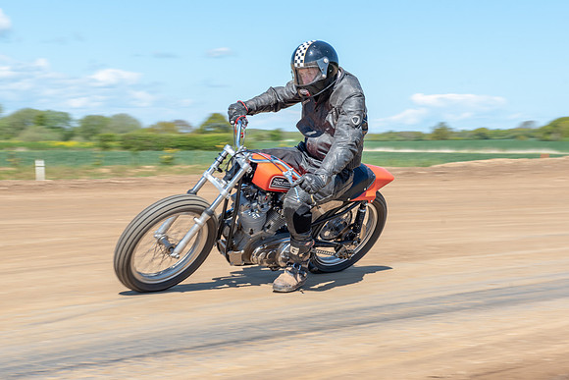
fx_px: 1280
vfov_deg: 16.9
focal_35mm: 81
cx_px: 253
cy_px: 181
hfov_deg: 25.0
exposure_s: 1/160
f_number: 8
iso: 100
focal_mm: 70
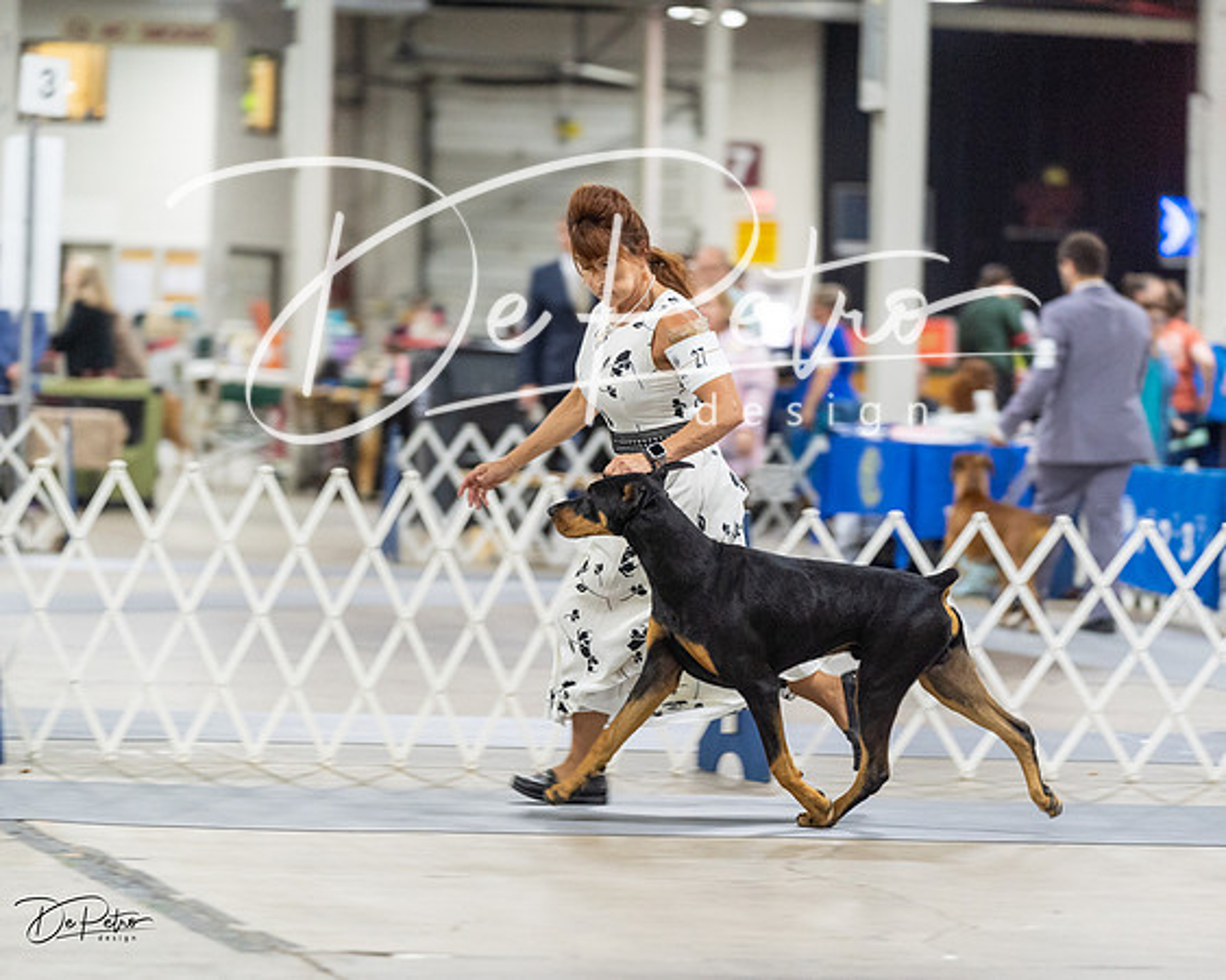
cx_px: 613
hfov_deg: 12.7
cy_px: 490
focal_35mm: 152
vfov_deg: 10.2
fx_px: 5515
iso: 2500
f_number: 2.8
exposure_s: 1/160
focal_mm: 135
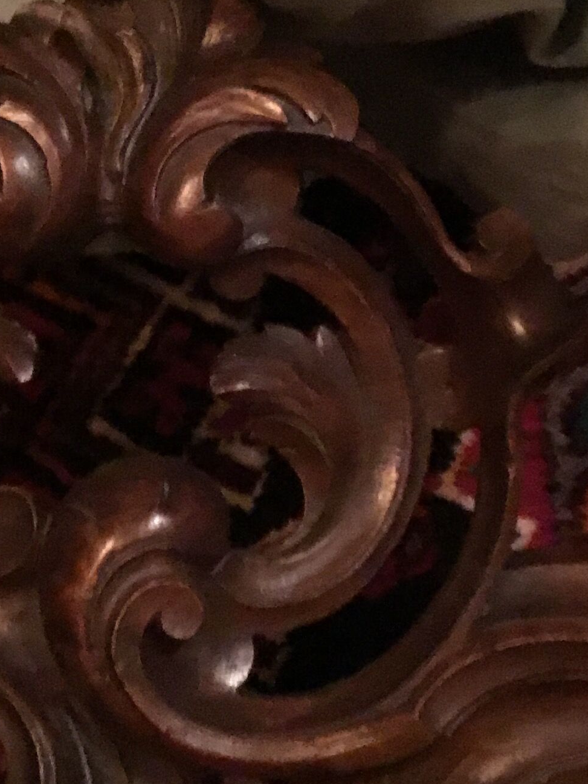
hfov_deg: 18.9
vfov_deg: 25.0
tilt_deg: -77.9
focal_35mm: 78
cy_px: 317
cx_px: 230
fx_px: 1766
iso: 800
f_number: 2.4
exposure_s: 1/17
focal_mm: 3.3
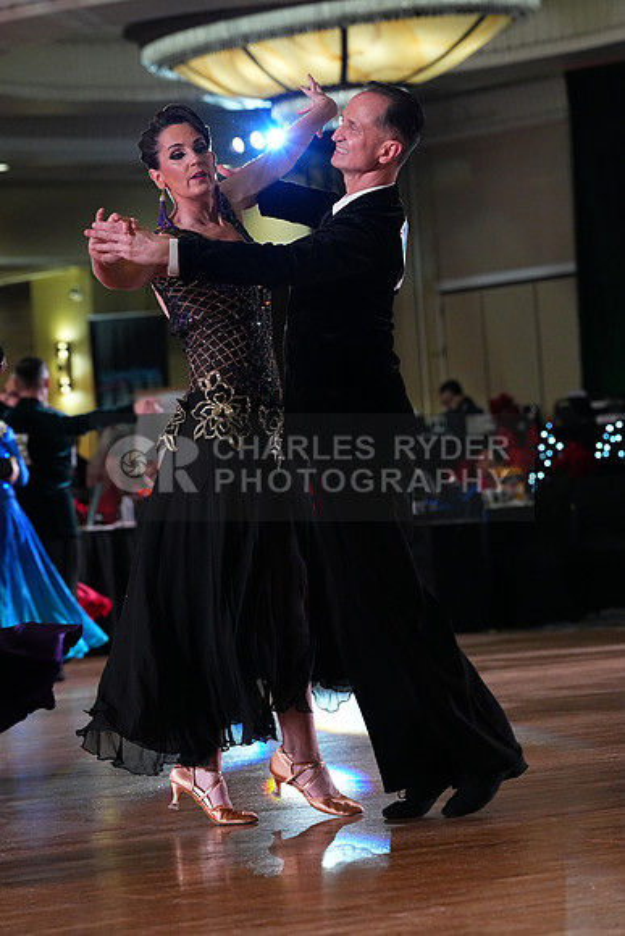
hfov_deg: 9.3
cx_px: 312
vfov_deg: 13.9
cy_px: 468
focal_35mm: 148
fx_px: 3852
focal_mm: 148
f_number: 5.6
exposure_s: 1/400
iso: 6400
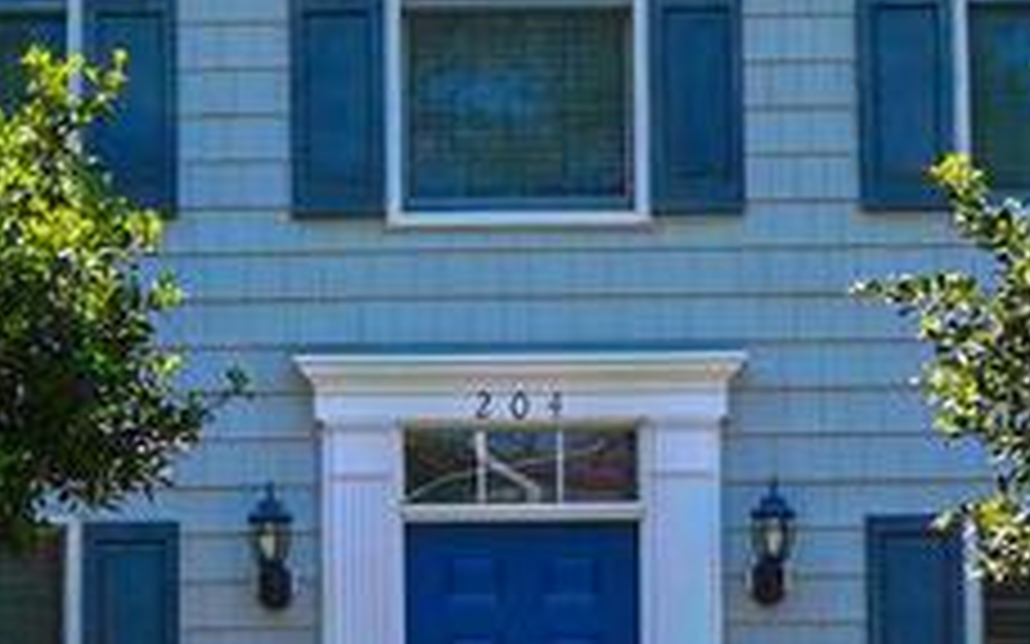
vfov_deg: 13.4
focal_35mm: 96
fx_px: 2694
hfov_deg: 21.6
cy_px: 703
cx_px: 490
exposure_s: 1/200
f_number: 7.1
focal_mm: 10
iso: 100
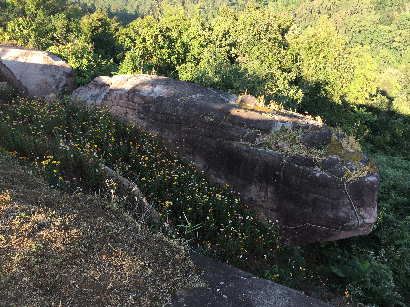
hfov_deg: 61.7
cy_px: 154
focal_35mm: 29
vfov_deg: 48.2
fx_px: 343
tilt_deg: -36.3
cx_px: 205
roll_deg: +0.8
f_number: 2.2
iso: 32
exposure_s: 1/309
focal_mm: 4.15
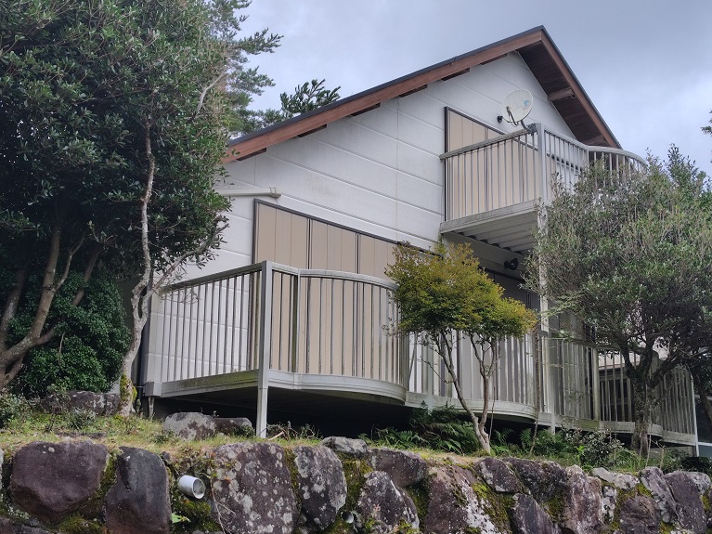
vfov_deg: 56.8
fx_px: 494
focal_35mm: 24
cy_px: 275
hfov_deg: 71.6
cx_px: 349
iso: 50
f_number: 1.9
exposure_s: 1/120
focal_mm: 5.6
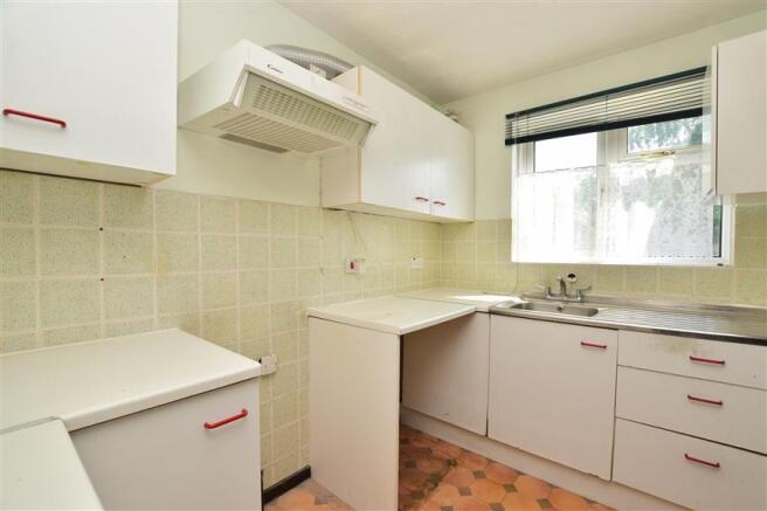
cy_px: 256
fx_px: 319
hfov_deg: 100.4
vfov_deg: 77.3
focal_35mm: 15
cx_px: 384
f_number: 7.1
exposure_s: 1/200
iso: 250
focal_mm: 10
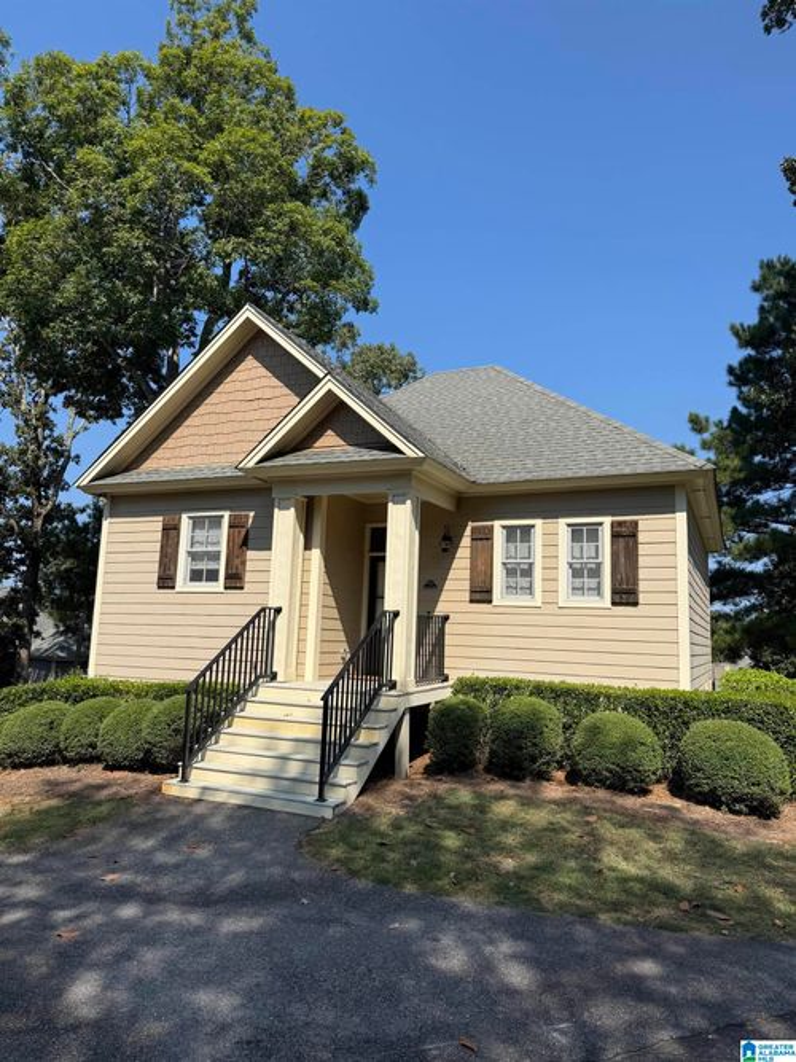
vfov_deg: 71.6
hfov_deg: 56.8
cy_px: 531
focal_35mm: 24
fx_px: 736
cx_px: 398
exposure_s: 1/4673
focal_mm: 6.76
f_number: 1.78
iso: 80
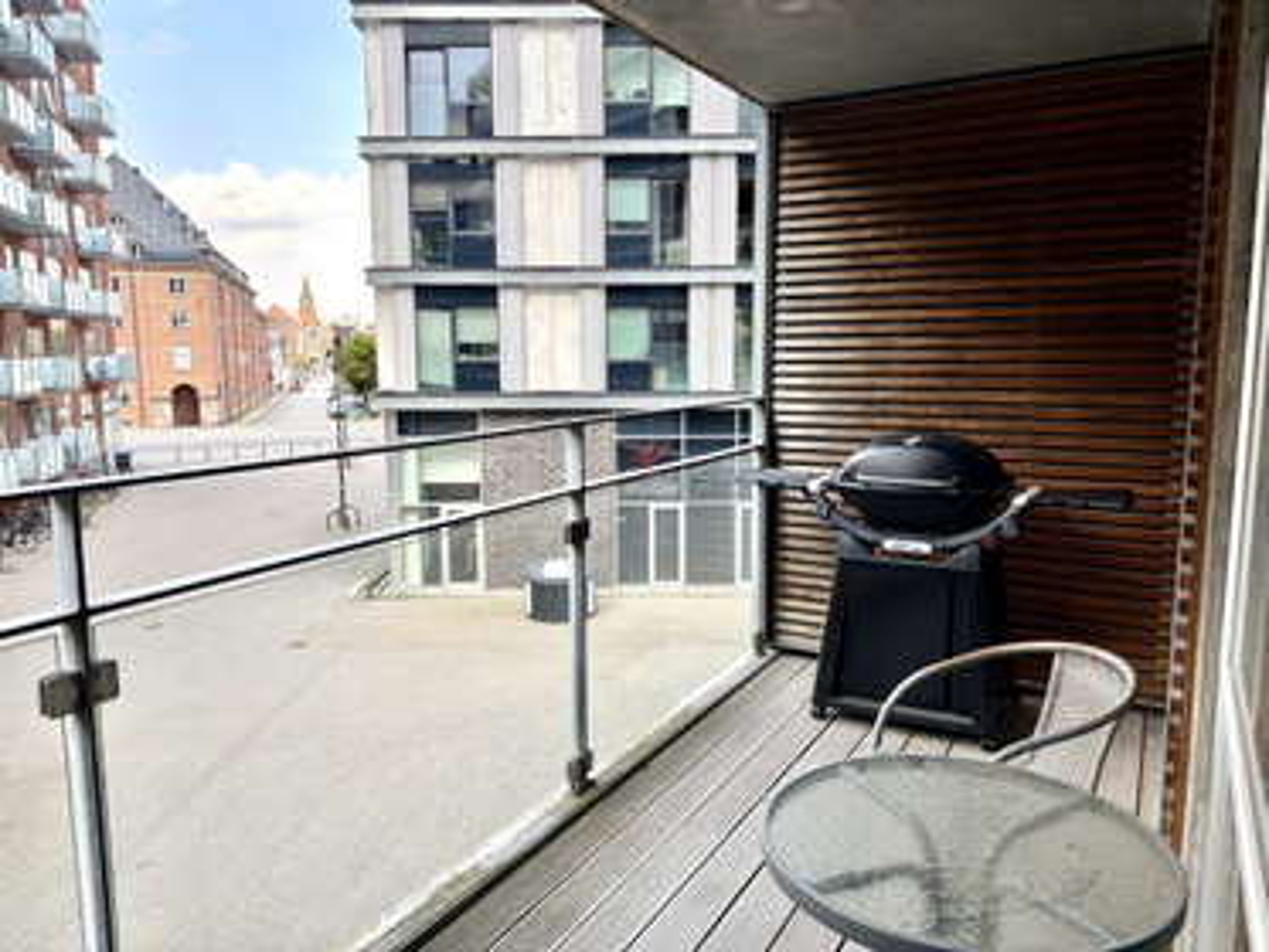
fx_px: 953
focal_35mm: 26
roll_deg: +0.7
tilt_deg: -7.4
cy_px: 476
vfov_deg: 53.1
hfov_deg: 67.3
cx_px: 634
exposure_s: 1/478
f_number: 1.6
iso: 50
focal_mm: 5.96
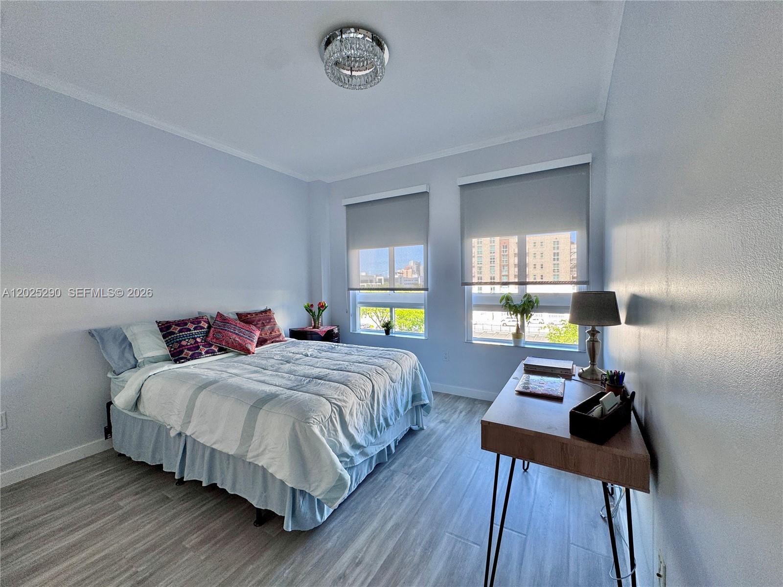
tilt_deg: -2.5
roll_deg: +0.8
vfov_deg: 85.7
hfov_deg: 102.1
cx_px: 392
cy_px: 294
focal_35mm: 14
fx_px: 317
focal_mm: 2.22
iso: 64
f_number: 2.2
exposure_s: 1/99
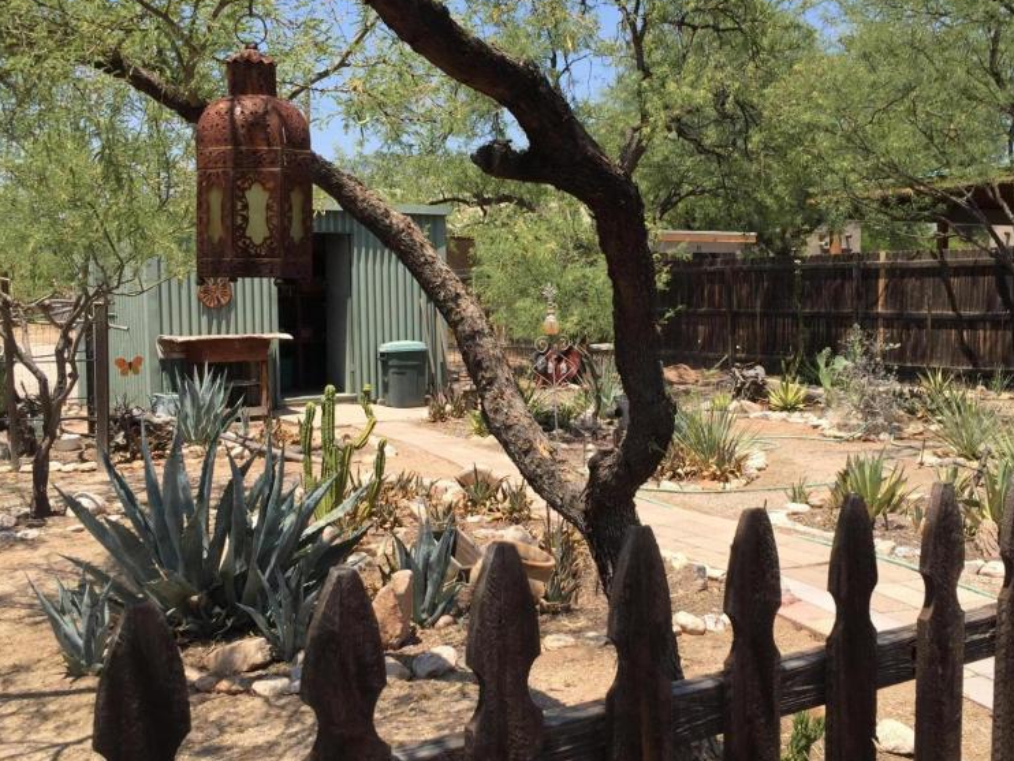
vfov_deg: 36.0
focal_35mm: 40
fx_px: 1172
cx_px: 562
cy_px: 351
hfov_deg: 46.7
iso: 32
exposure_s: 1/1522
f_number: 2.2
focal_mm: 4.15
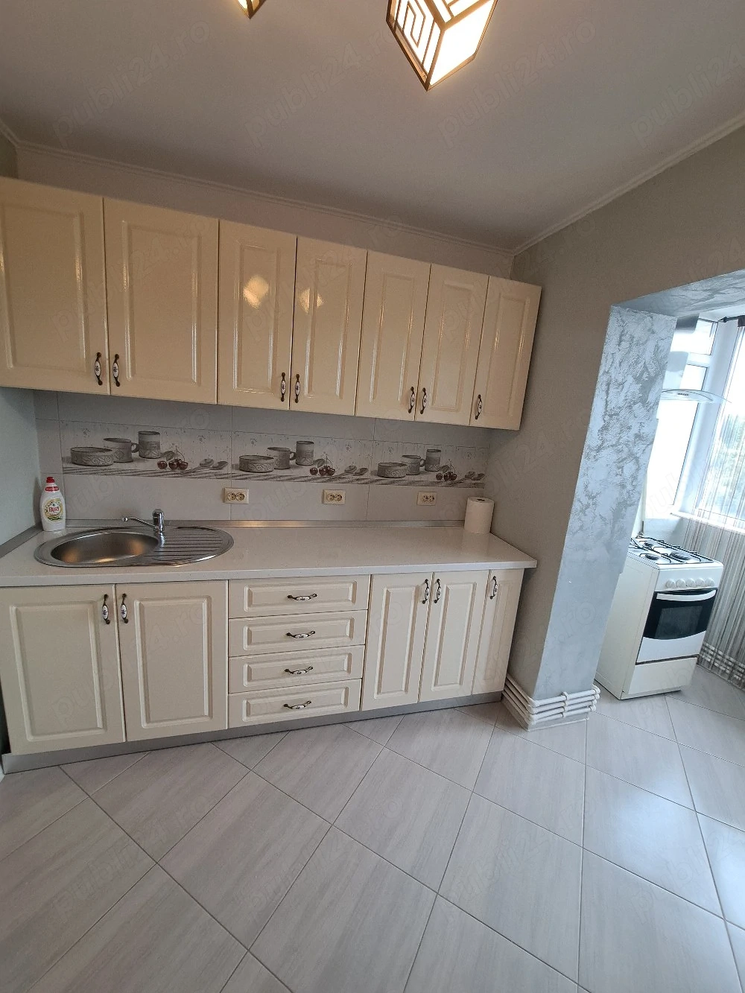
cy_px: 496
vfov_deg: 106.2
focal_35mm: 13
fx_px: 373
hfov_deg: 89.9
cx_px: 372
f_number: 2.2
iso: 50
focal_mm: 1.74
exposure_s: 1/50
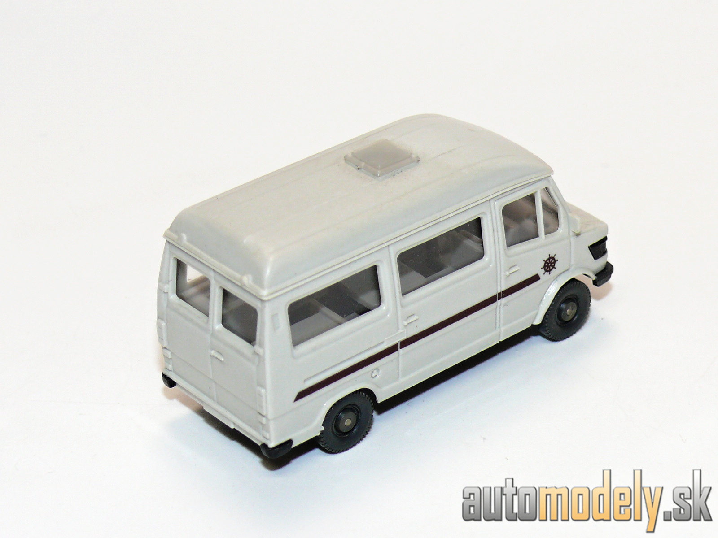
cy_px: 269
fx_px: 2282
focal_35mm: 110
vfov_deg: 13.5
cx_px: 359
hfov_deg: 17.9
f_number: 4
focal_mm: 14
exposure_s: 1/30
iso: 100
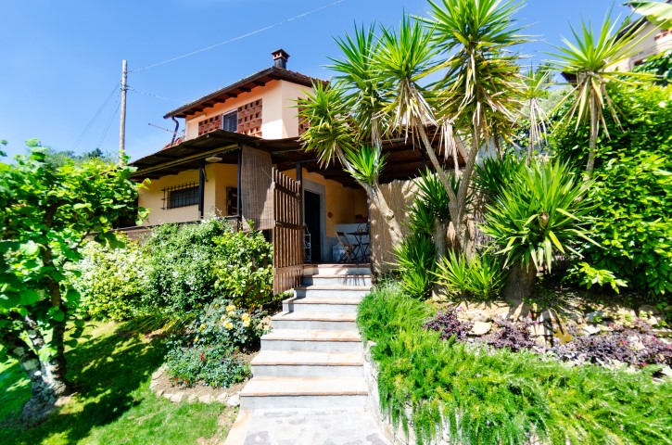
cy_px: 222
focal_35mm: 20
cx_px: 336
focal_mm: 13
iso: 100
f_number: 6.3
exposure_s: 1/160
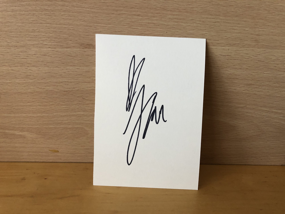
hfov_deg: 63.4
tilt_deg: -22.4
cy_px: 107
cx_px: 142
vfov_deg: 49.7
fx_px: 231
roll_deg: -3.1
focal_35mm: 28
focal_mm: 3.99
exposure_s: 1/15
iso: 80
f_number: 1.8
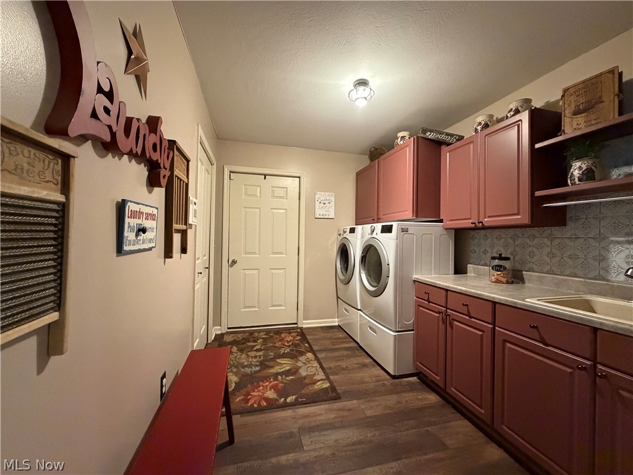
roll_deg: -0.6
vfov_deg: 85.7
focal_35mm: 14
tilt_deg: +0.1
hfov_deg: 102.1
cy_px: 238
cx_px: 316
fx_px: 256
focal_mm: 2.22
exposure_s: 1/60
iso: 800
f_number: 2.2
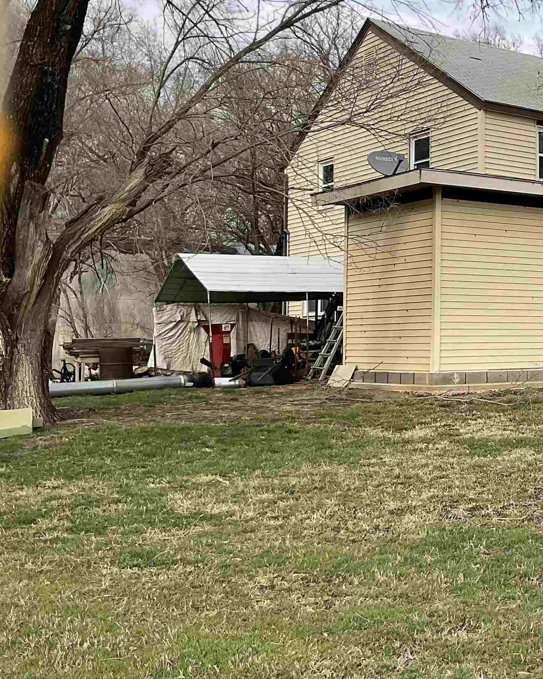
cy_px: 283
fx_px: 1065
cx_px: 630
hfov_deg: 25.9
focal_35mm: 53
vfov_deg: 35.3
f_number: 1.8
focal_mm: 3
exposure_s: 1/997
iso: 16
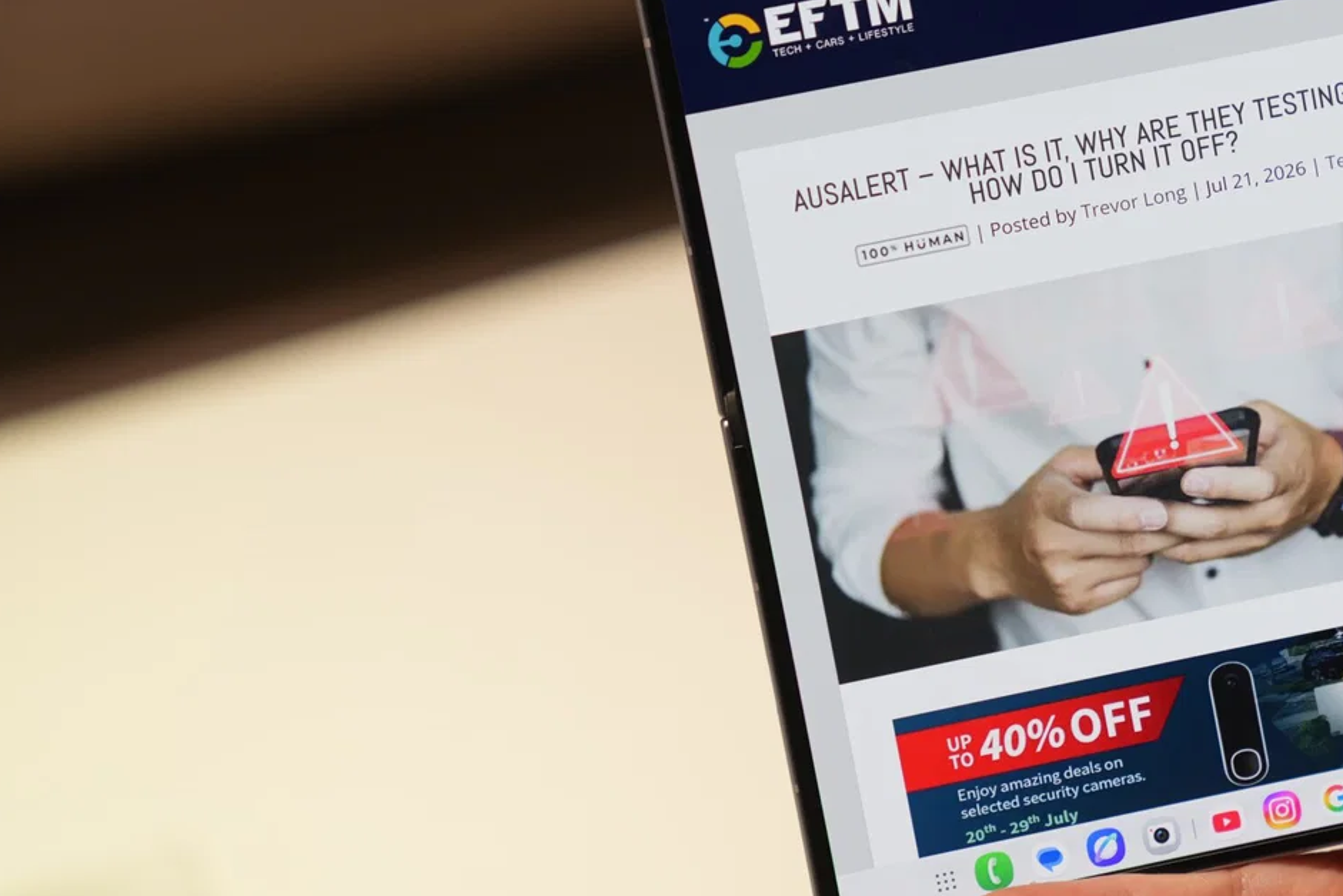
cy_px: 327
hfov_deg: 17.1
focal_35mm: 119
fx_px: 4440
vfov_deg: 11.5
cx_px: 1089
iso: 100
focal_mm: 70
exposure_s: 1/80
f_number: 3.2
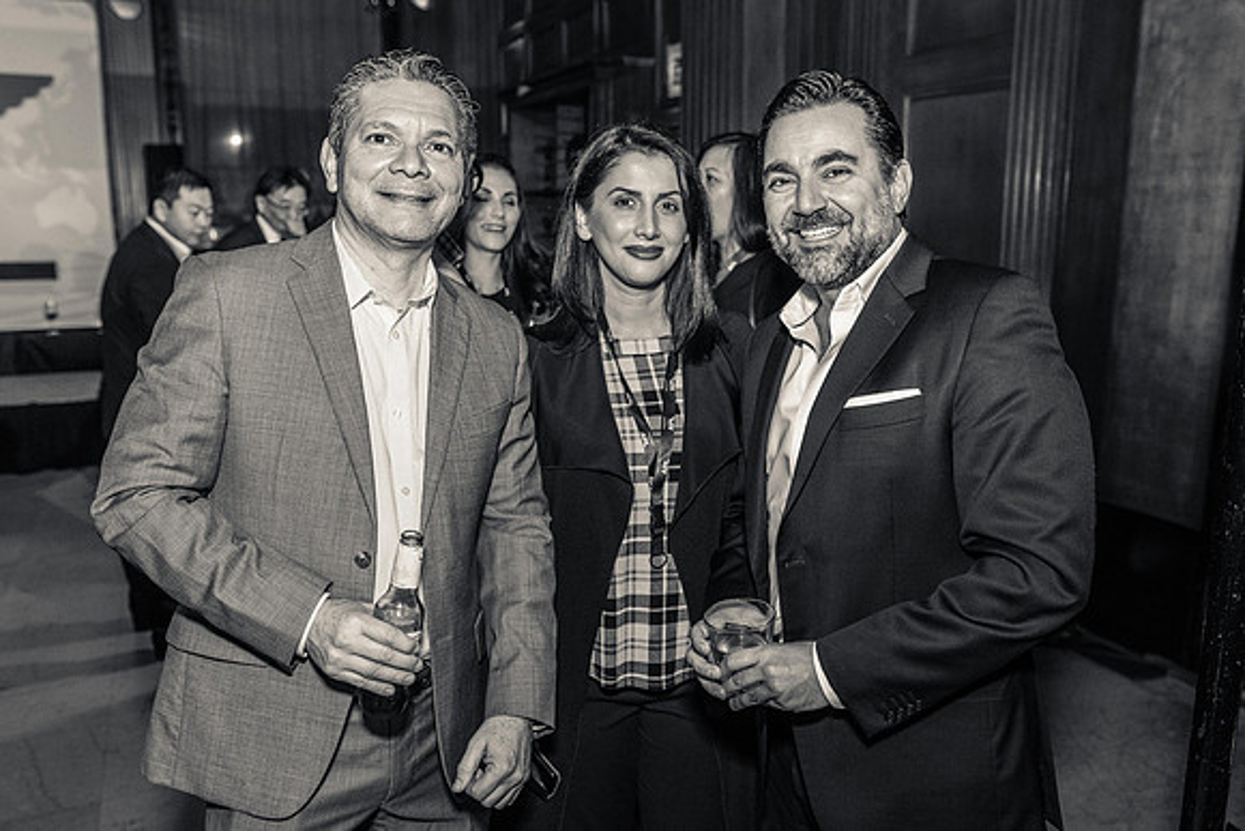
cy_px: 403
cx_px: 628
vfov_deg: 47.2
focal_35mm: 27
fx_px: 950
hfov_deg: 66.5
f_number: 2.8
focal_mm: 24
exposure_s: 1/200
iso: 2500
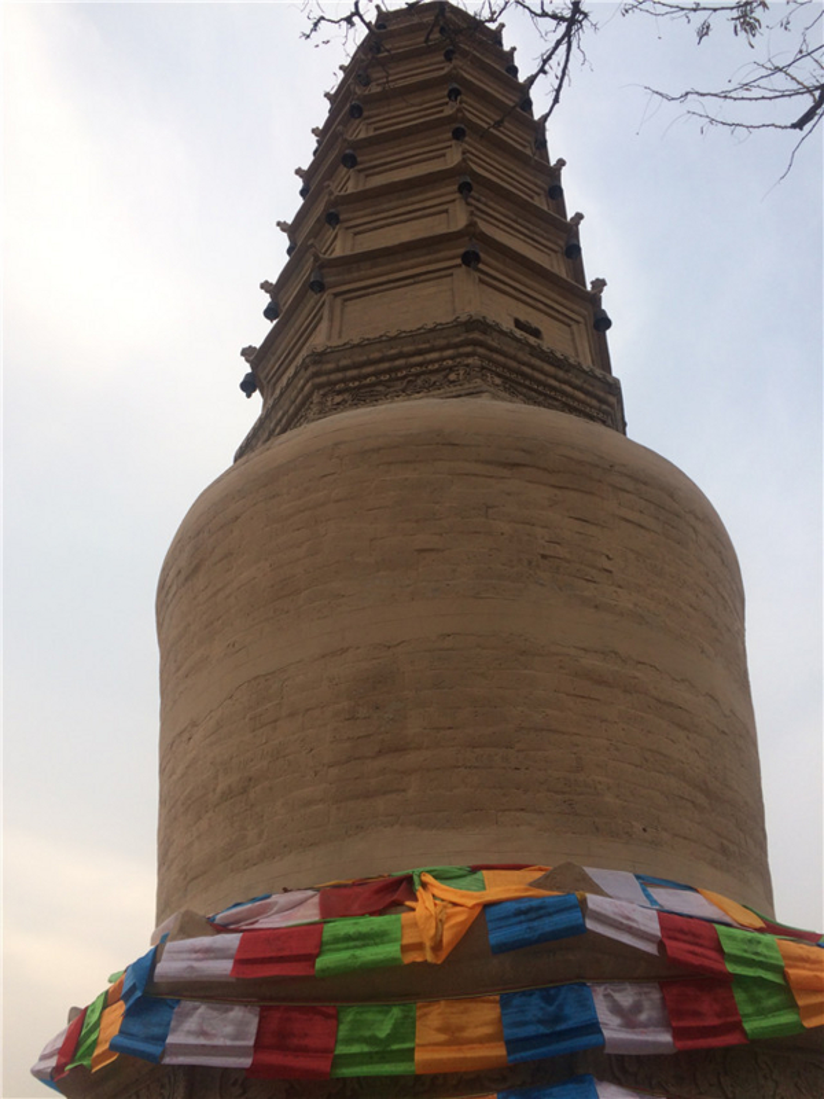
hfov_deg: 48.2
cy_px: 550
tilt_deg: +38.4
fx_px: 920
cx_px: 412
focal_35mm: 29
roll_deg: -0.3
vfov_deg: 61.7
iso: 32
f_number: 2.2
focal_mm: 4.15
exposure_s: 1/1520
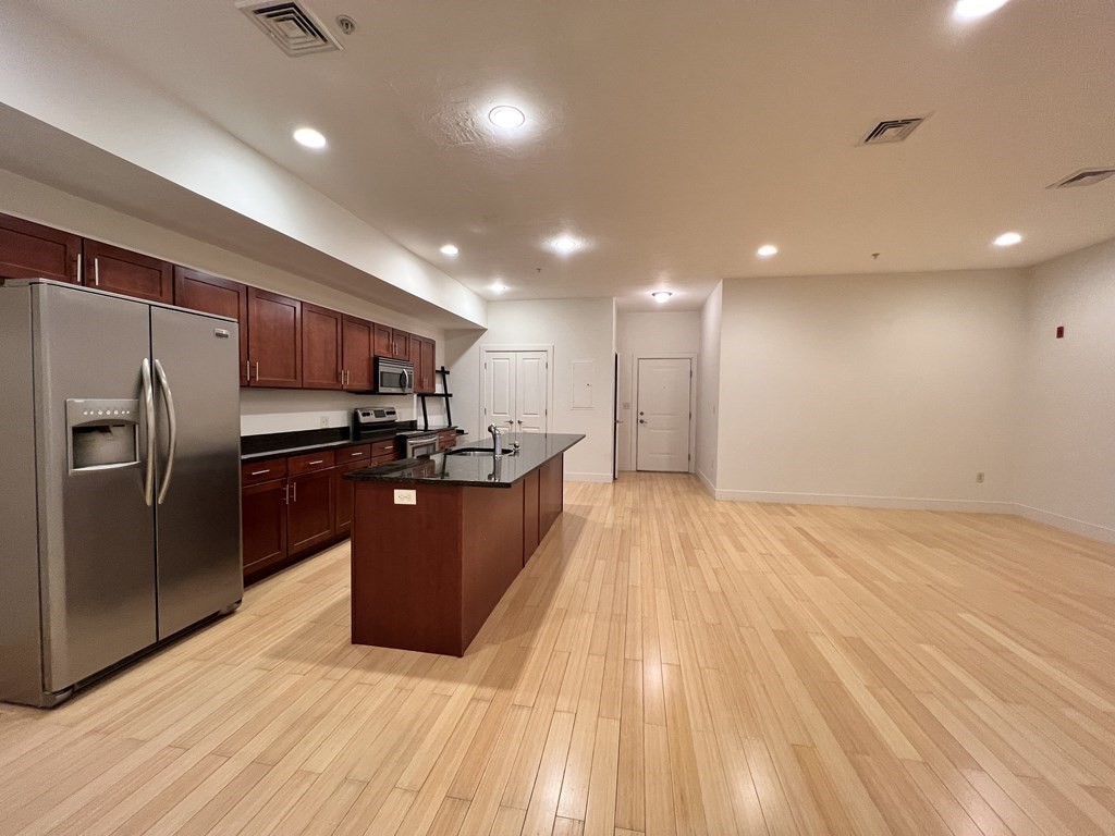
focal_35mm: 13
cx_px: 558
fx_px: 419
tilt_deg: -2.5
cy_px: 418
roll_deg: -0.7
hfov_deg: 106.2
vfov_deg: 89.9
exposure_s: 1/60
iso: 200
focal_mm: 1.57
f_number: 1.8
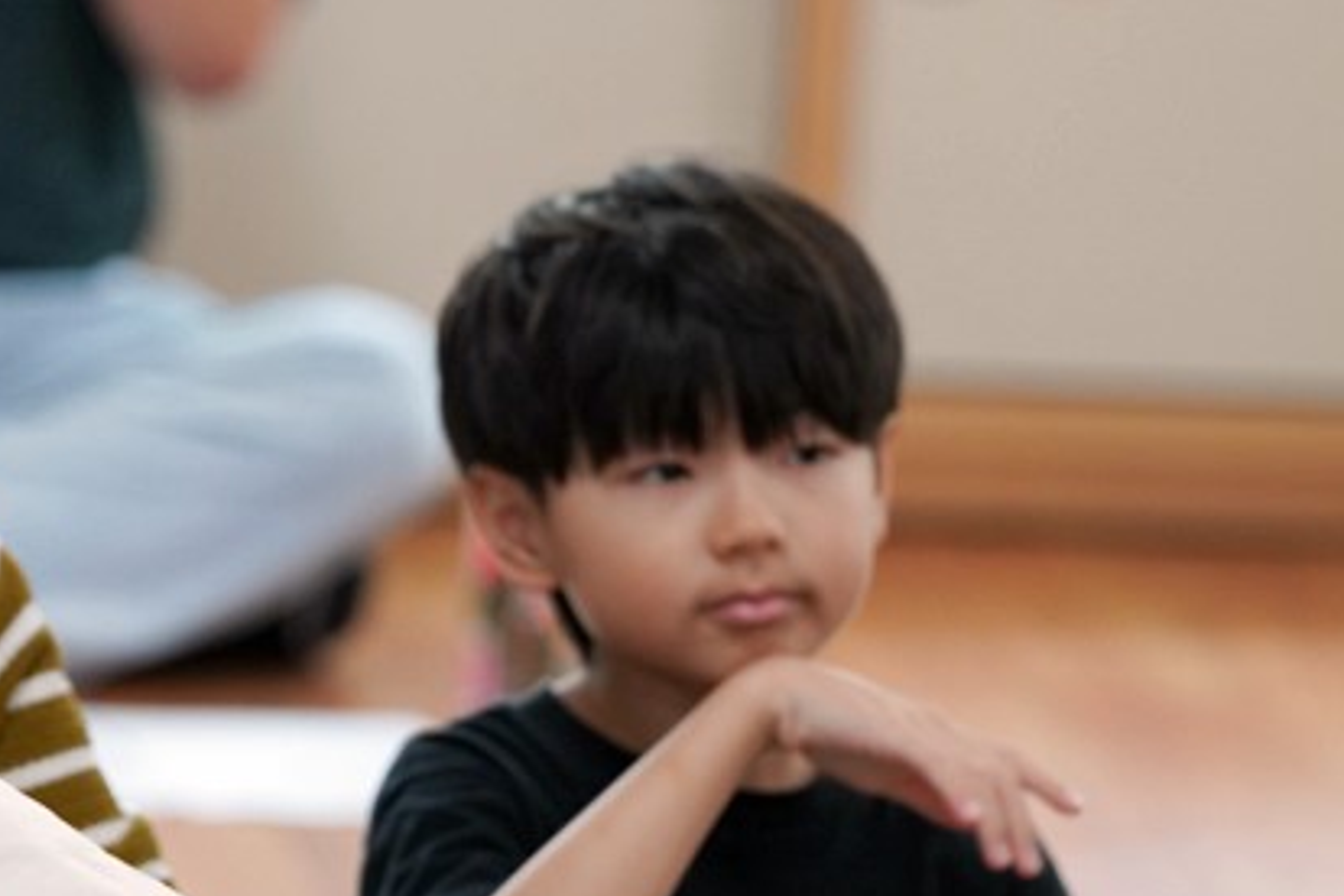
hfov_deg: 5.1
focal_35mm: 402
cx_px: 234
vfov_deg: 3.4
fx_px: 15007
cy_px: 555
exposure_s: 1/200
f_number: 4
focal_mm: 185
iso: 1600
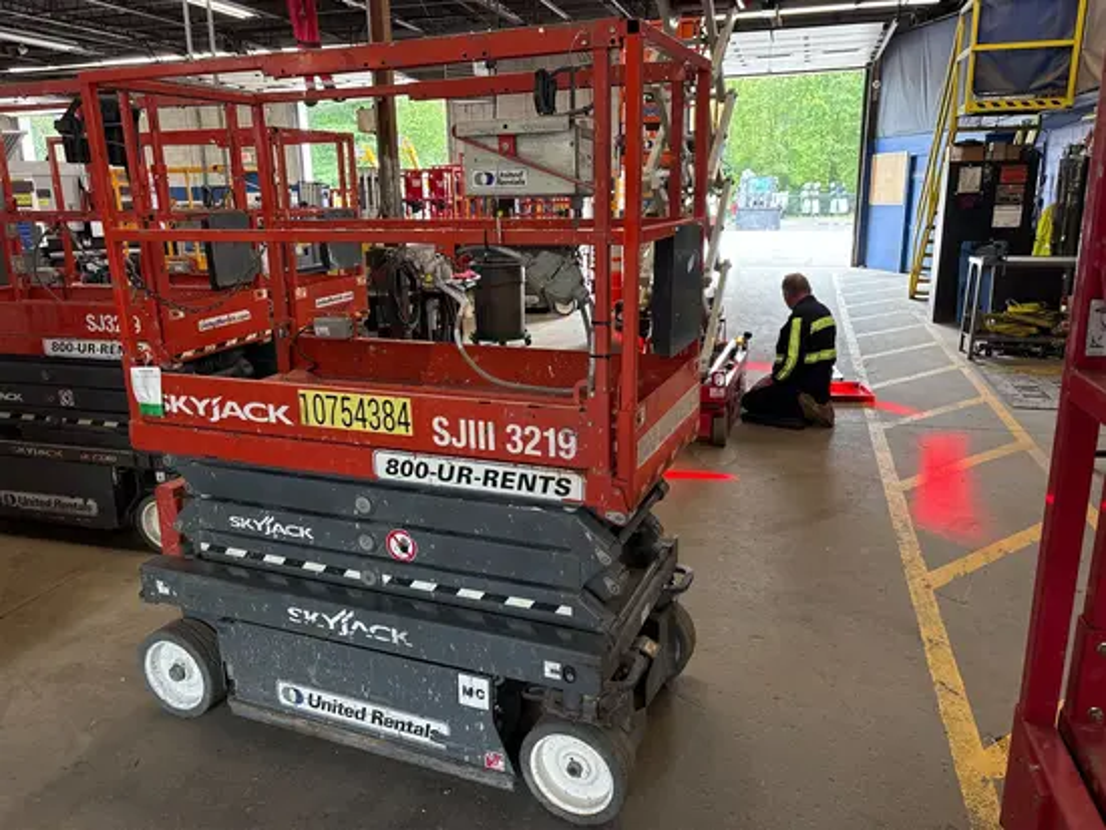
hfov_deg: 67.3
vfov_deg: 53.1
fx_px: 831
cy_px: 415
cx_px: 553
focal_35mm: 26
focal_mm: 5.96
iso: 125
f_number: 1.6
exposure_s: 1/61
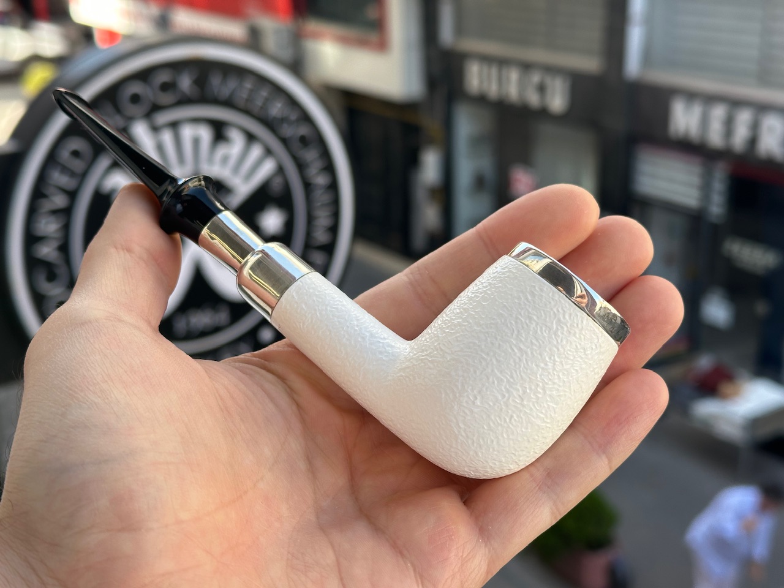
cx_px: 392
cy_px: 294
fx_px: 1087
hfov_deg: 39.7
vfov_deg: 30.3
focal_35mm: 48
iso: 64
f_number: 1.78
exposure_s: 1/501
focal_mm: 6.86
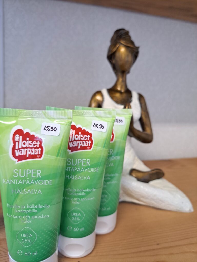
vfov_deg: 71.6
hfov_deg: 56.8
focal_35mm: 24
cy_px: 131
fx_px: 182
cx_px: 98
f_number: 1.8
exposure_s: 1/50
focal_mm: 5.23
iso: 250
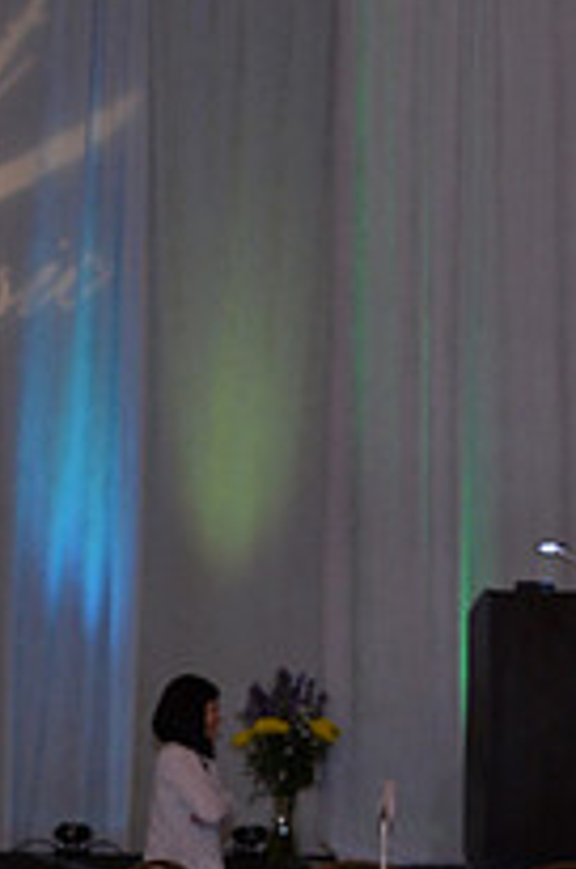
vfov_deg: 7.4
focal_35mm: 277
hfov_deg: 4.9
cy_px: 1161
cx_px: 87
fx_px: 6670
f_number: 6.3
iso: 2000
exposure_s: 1/250
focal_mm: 98
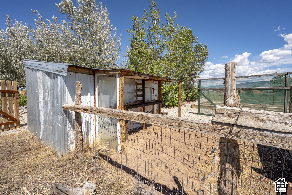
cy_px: 98
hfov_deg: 100.4
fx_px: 122
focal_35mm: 15
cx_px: 146
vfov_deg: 77.3
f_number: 13
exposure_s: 1/320
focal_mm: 15
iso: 250
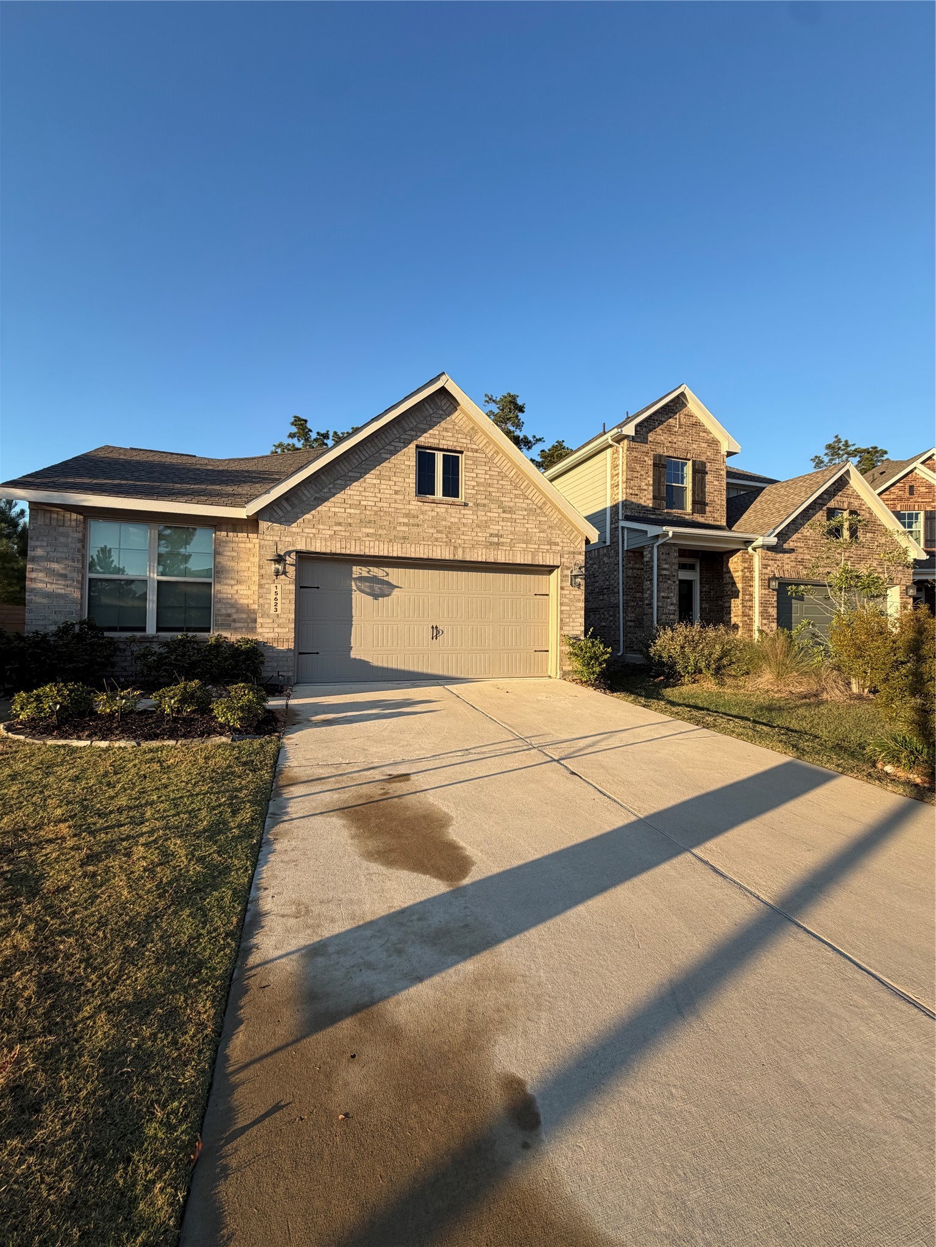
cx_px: 468
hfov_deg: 85.7
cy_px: 624
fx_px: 505
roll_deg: -1.1
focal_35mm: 14
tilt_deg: +0.5
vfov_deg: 102.1
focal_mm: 2.22
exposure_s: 1/613
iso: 40
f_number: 2.2
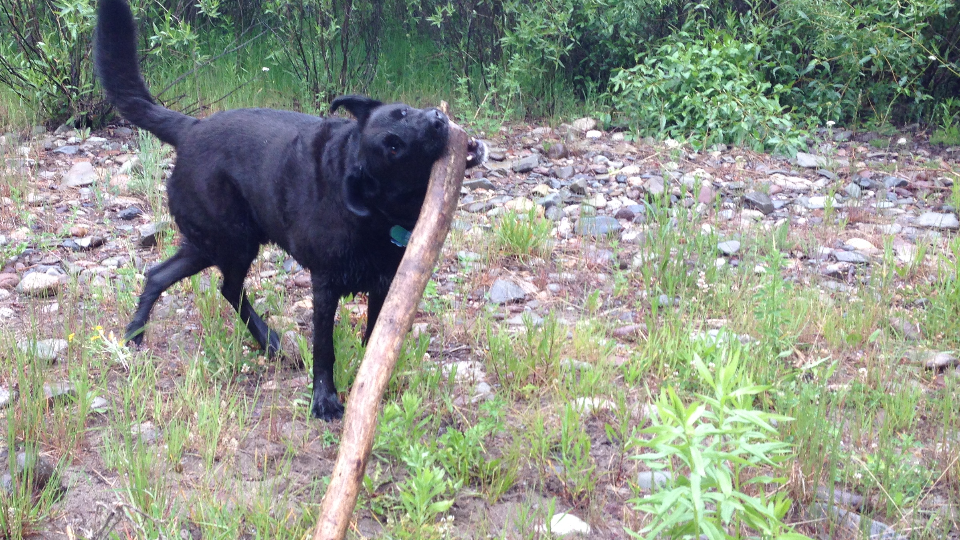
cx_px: 372
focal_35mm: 49
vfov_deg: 24.4
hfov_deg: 41.8
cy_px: 260
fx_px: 1247
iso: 80
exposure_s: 1/120
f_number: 2.4
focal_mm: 4.13
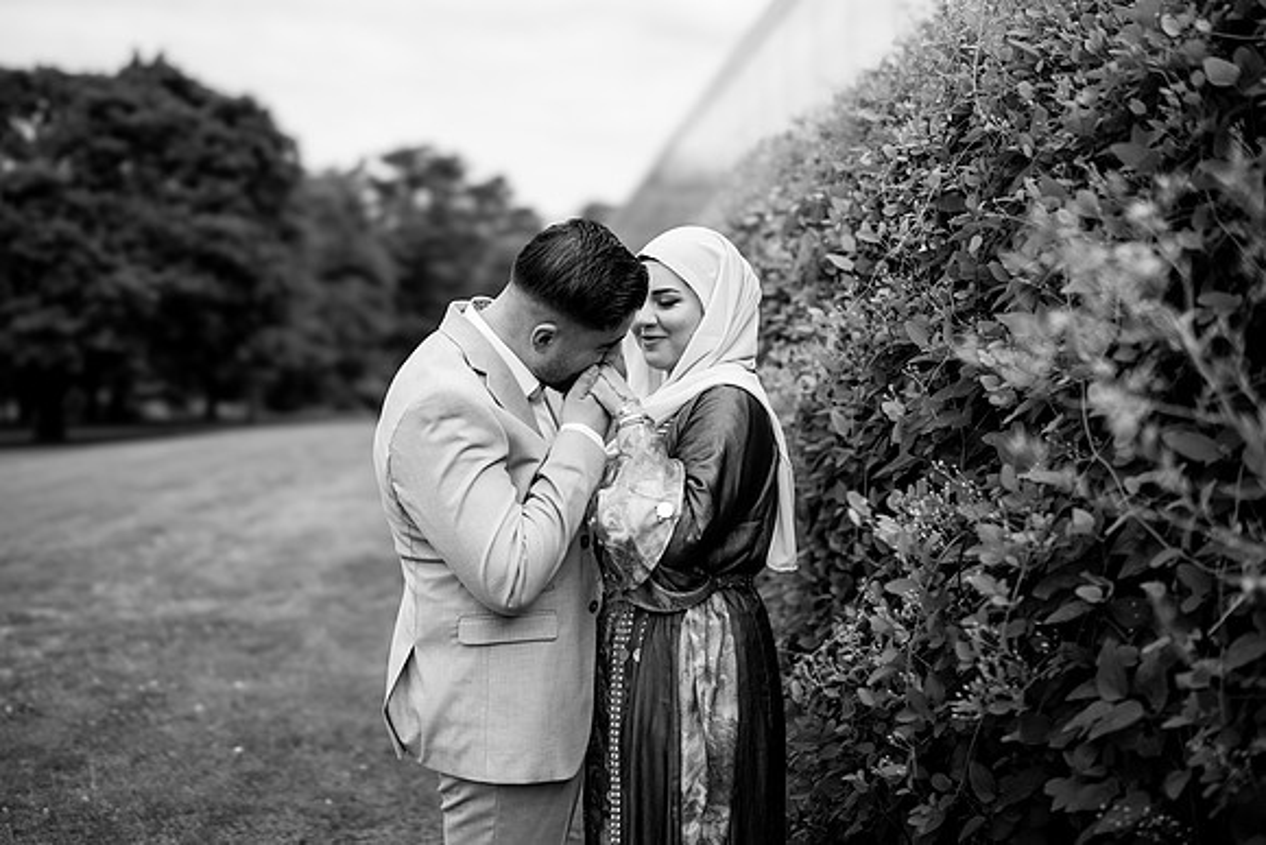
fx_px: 1320
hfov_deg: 51.2
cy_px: 422
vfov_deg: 35.5
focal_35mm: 38
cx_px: 633
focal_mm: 35
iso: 200
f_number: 1.3
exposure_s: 1/8000
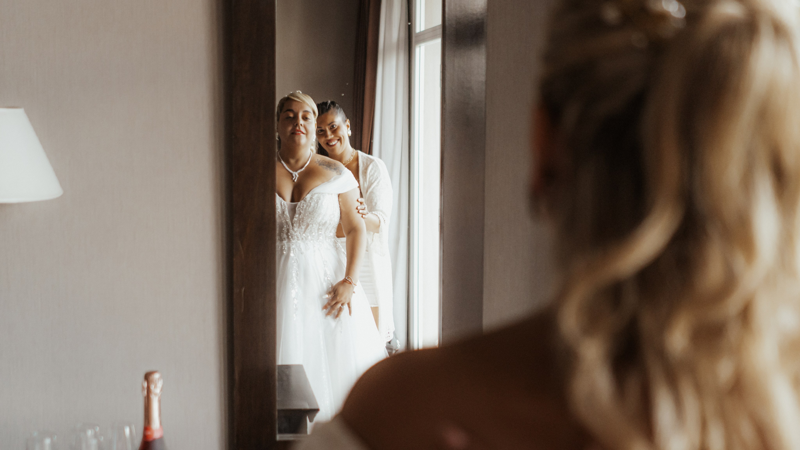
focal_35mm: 49
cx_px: 354
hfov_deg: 42.0
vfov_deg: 24.4
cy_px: 225
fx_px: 1040
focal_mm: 28
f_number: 2
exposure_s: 1/500
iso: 1000
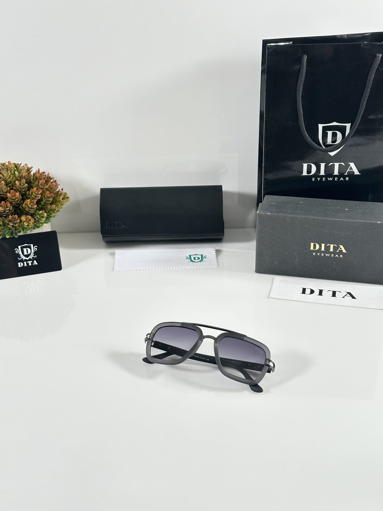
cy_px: 256
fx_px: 708
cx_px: 192
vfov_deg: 39.7
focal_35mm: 48
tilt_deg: -28.9
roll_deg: +1.3
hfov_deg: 30.3
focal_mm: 6.86
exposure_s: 1/50
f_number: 1.78
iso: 64
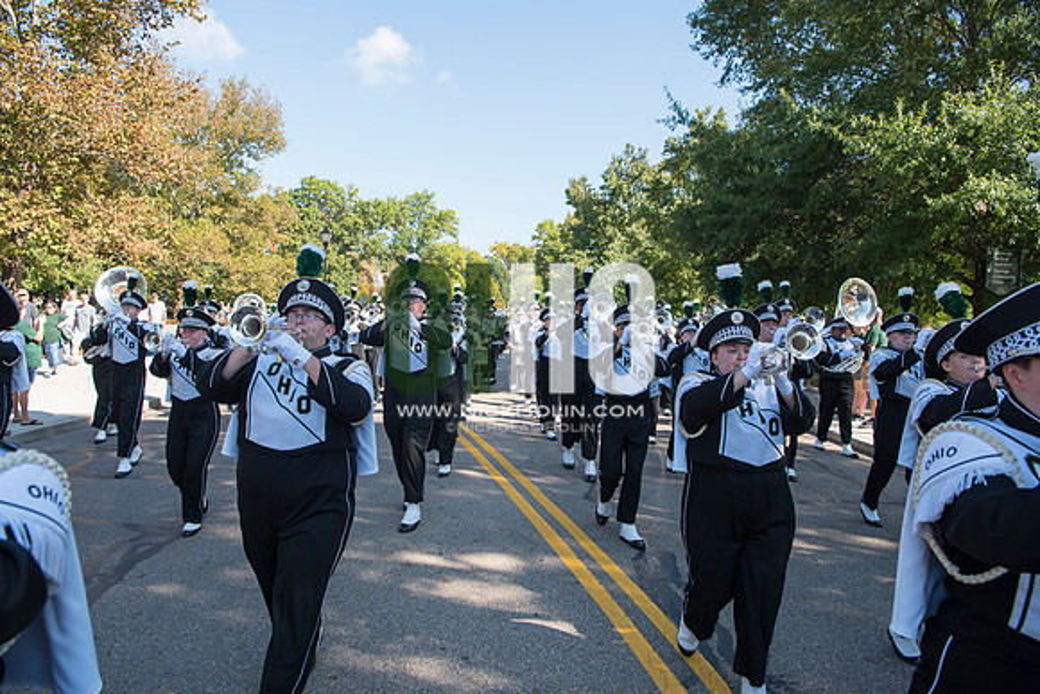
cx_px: 520
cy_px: 347
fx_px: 693
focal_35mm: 24
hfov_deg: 73.7
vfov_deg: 53.2
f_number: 5.6
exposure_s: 1/500
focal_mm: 24
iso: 200
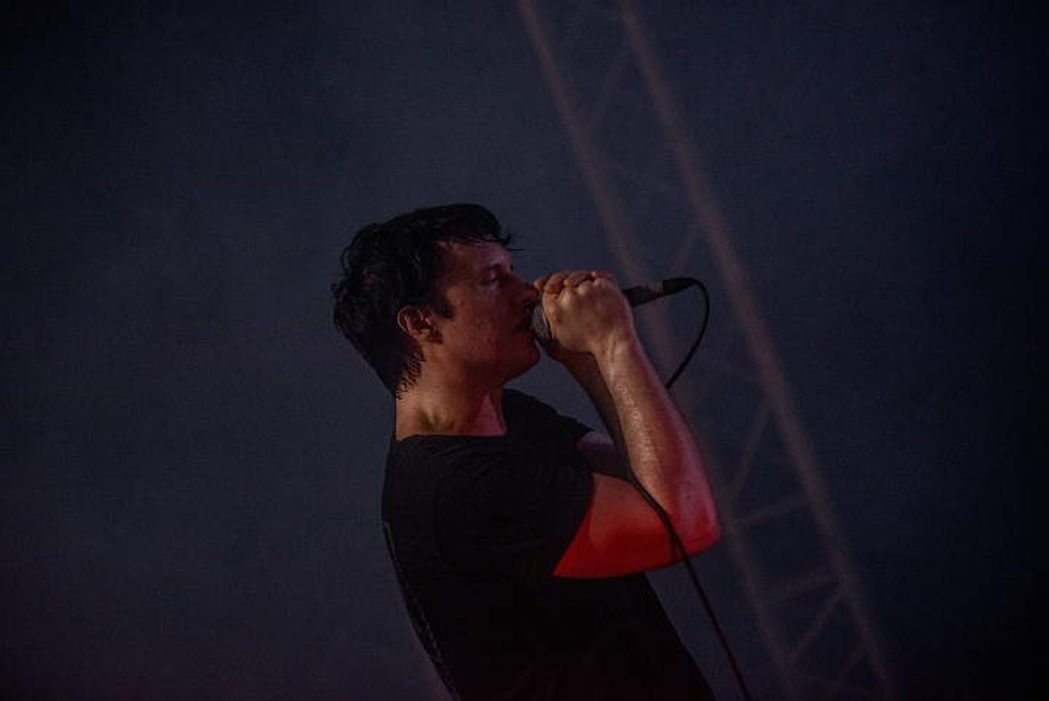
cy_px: 350
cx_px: 524
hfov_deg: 17.6
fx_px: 3382
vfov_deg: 11.8
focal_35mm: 116
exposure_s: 1/13
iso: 4000
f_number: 2.8
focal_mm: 116
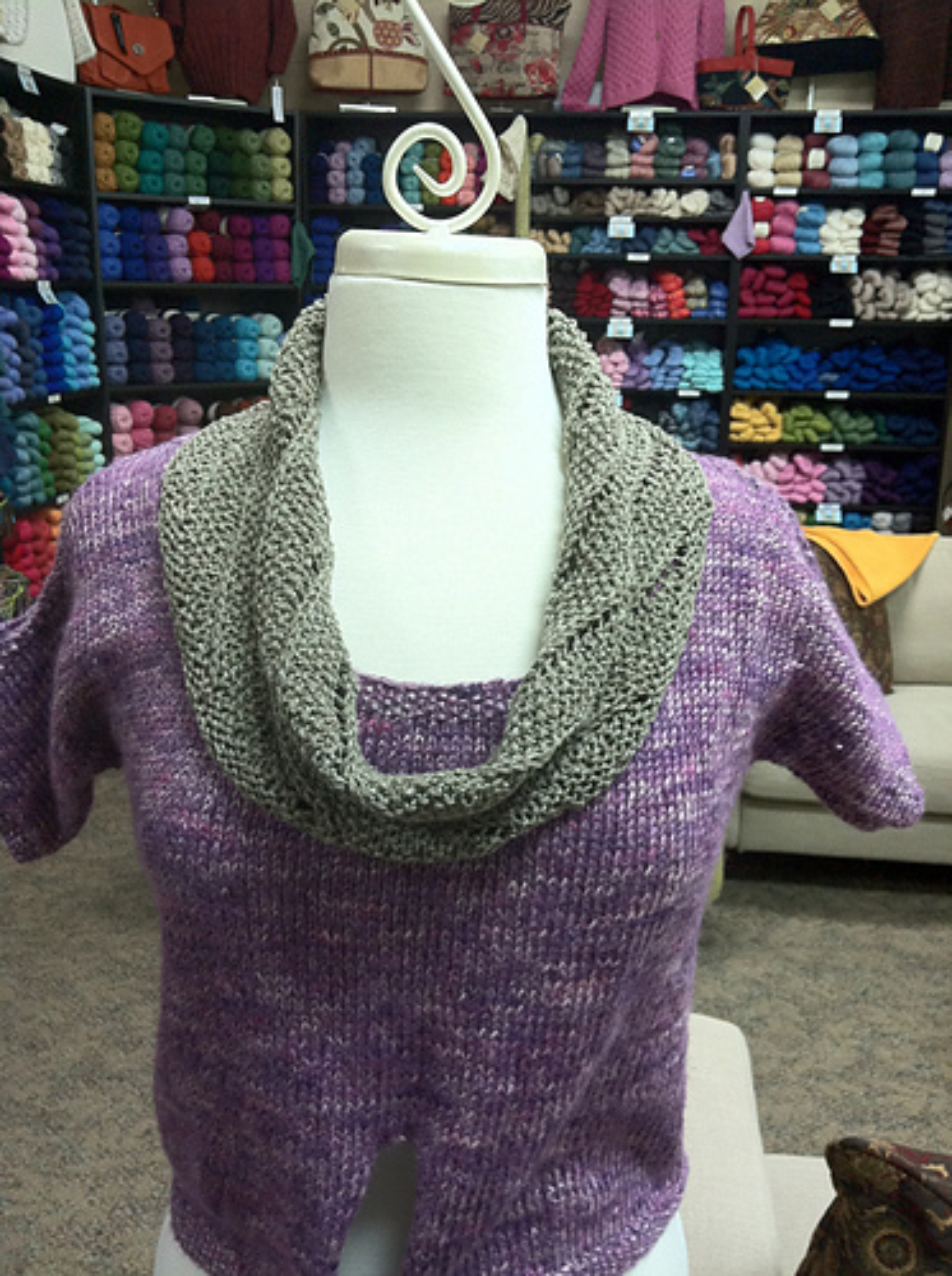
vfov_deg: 52.7
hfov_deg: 40.6
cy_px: 638
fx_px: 1288
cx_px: 476
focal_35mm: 35
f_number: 2.8
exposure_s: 1/15
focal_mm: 3.85
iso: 160
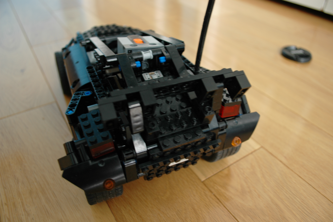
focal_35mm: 27
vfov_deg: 47.8
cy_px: 111
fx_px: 250
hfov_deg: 67.4
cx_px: 166
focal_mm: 18
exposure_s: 1/6
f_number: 3.5
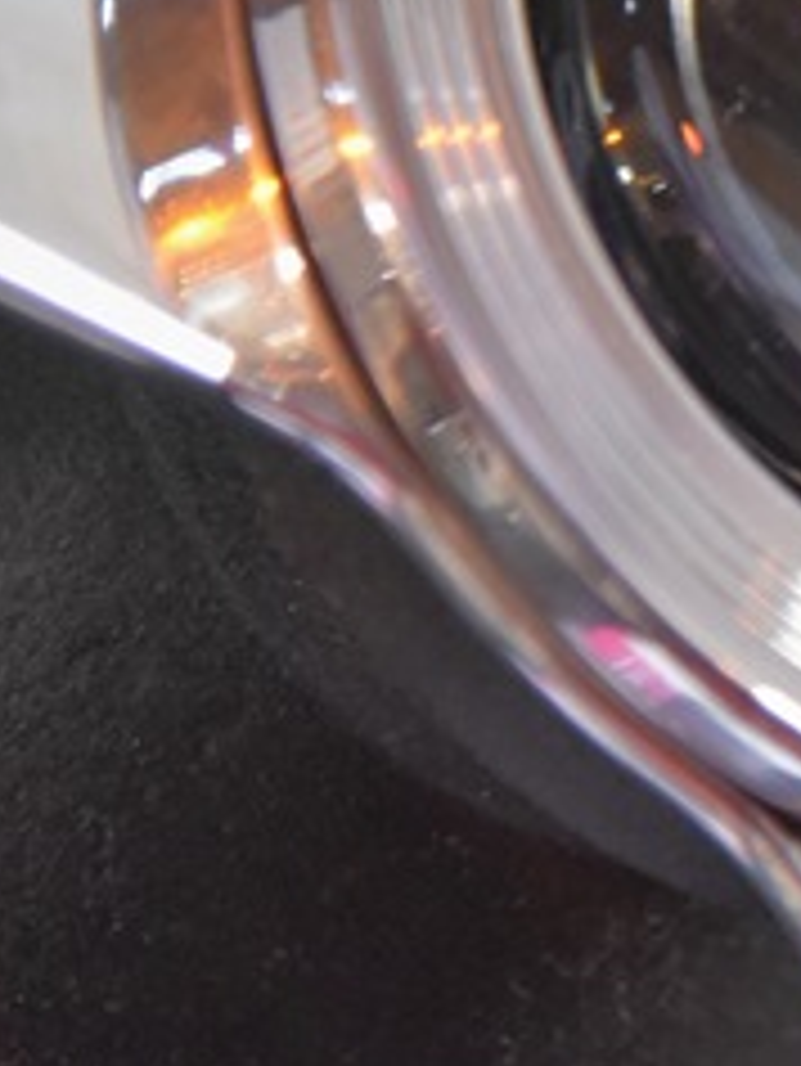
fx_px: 13656
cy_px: 328
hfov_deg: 3.3
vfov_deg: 4.5
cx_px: 1258
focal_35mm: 443
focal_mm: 120
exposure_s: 1/60
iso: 3600
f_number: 4
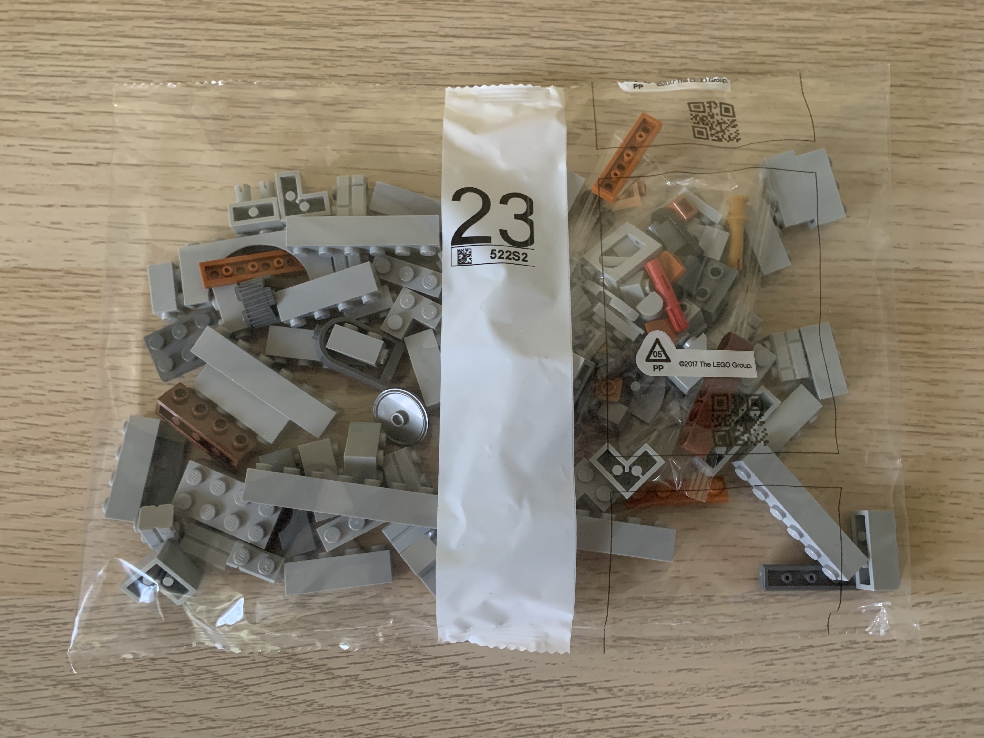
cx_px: 492
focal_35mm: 26
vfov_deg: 53.1
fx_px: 739
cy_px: 369
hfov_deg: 67.3
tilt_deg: -81.2
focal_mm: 4.25
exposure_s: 1/40
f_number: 1.8
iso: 400
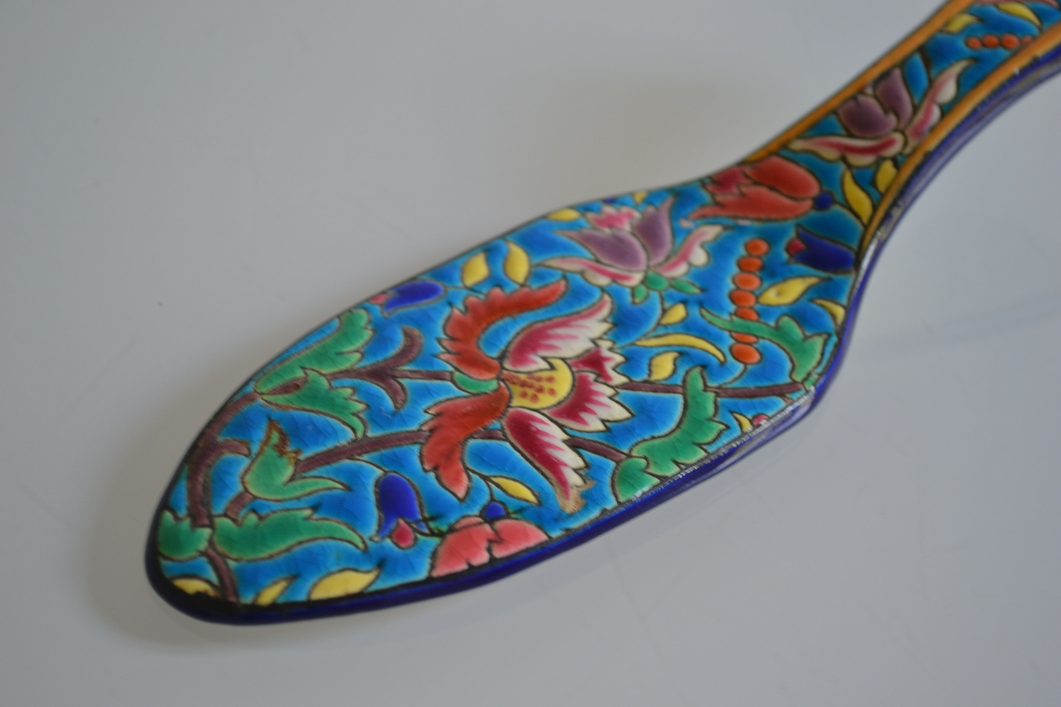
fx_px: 2122
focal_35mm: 72
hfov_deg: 28.1
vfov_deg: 18.9
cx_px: 530
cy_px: 354
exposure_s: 1/15
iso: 400
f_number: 5.3
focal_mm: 48
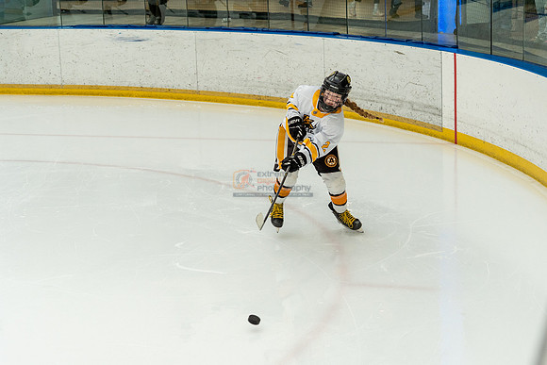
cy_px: 182
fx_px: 1109
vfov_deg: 18.7
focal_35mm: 73
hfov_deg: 27.7
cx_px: 274
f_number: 3.5
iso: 800
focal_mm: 49
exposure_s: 1/1600
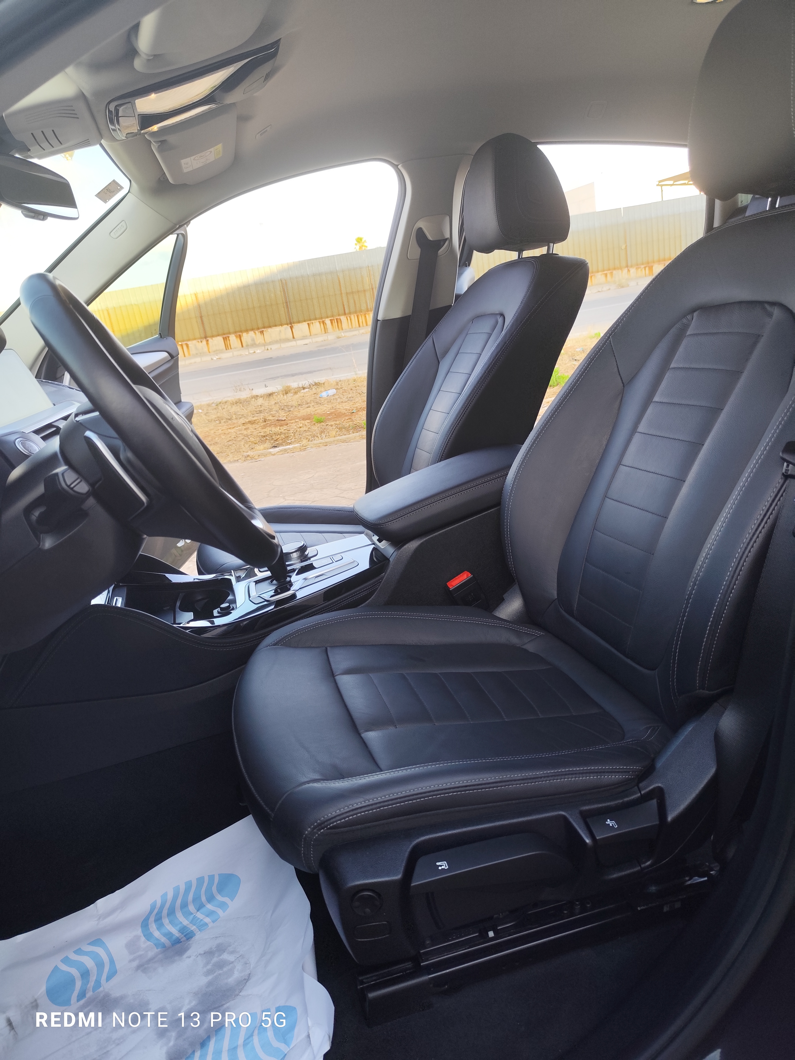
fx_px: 704
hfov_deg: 58.9
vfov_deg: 73.9
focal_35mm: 23
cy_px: 530
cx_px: 398
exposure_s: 1/119
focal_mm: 6.14
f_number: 1.65
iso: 50
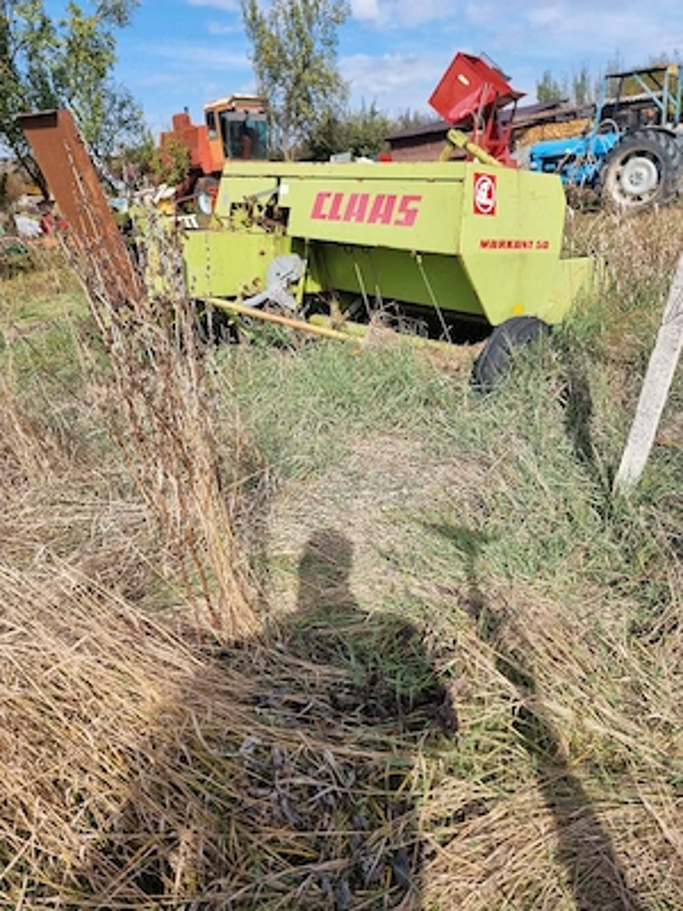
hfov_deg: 56.8
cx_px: 342
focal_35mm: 24
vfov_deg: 71.6
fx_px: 631
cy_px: 456
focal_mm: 6.7
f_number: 1.8
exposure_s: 1/909
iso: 50
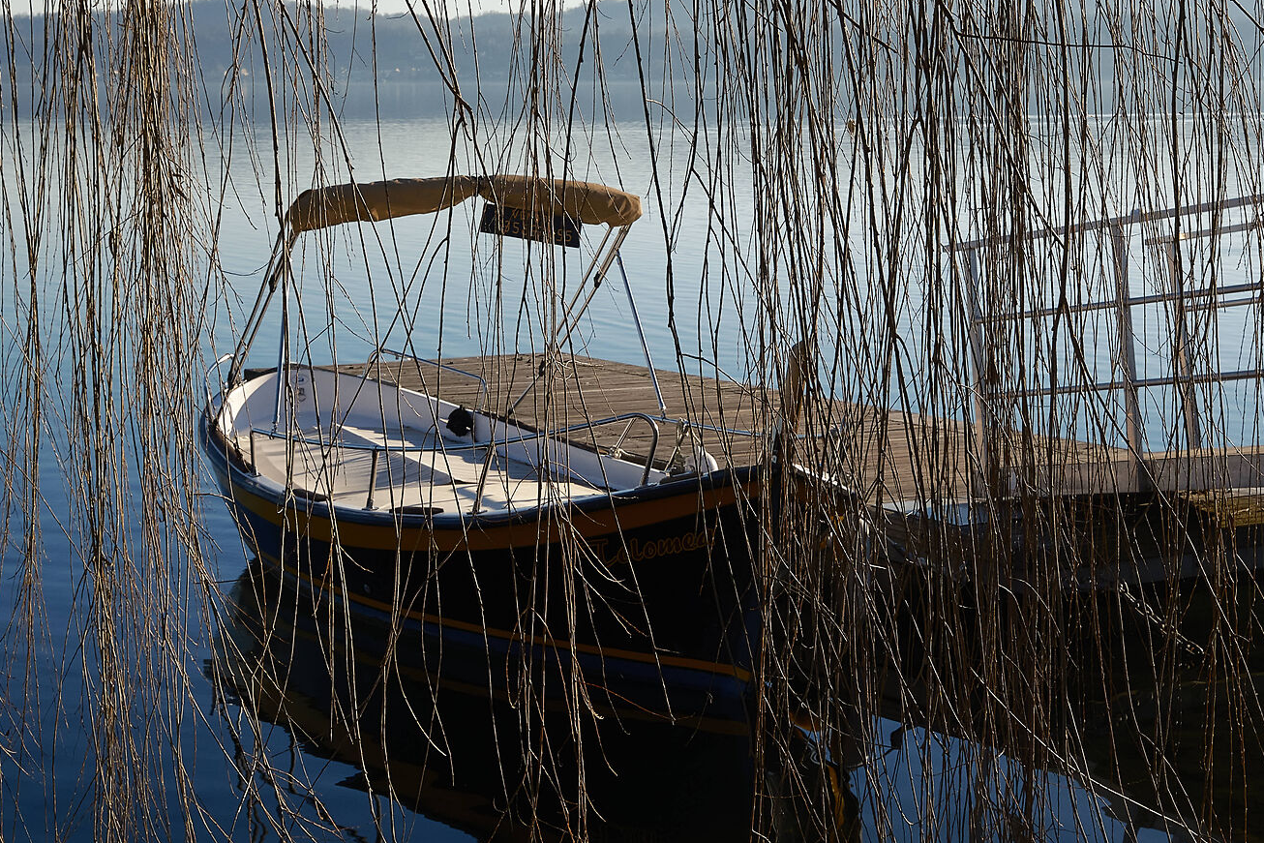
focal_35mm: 68
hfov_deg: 29.6
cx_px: 748
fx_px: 2388
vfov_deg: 19.9
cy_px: 210
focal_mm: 24.8
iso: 500
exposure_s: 1/750
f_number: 8
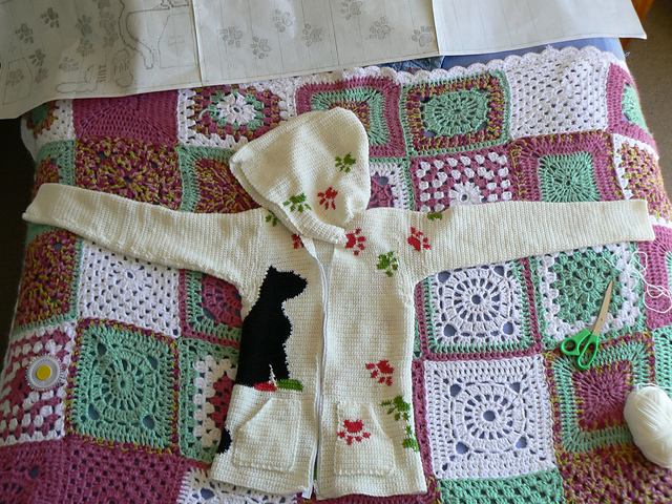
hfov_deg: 51.4
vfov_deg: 39.7
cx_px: 336
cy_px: 252
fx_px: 699
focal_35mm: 36
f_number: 4
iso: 80
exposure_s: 1/50
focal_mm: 6
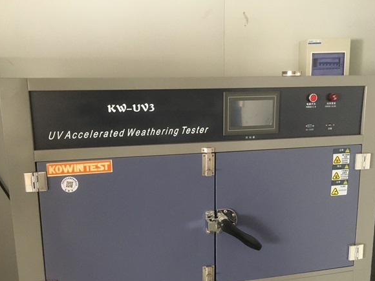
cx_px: 188
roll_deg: +1.6
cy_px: 144
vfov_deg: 46.8
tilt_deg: -9.5
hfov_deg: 60.0
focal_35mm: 30
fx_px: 325
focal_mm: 4.15
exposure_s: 1/17
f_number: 2.2
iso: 200
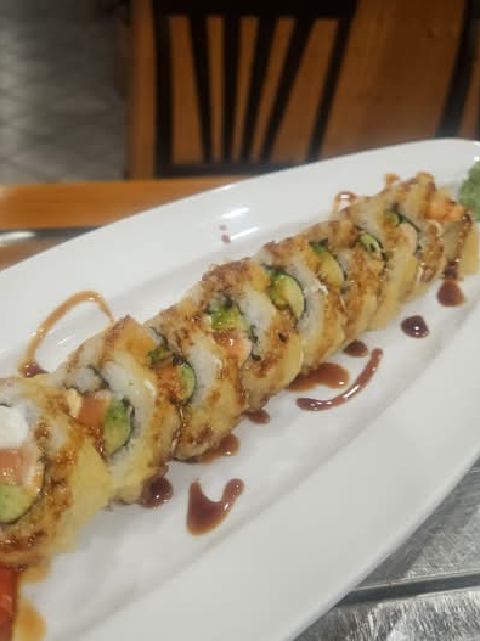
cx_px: 157
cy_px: 376
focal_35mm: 32
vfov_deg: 56.5
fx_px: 592
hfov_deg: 43.5
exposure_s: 1/120
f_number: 1.8
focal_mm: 5.4
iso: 320
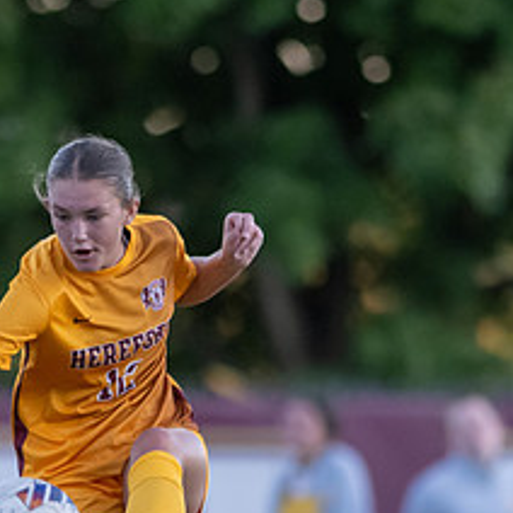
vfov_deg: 1.5
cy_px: 508
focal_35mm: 1174
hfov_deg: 1.5
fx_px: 19684
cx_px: 65
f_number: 2.8
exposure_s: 1/1600
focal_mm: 300
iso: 1800
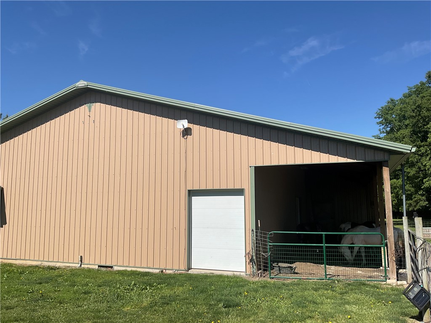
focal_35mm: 29
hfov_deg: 61.7
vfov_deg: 48.2
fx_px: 361
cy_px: 162
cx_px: 216
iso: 16
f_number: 1.8
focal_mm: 3
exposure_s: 1/2667
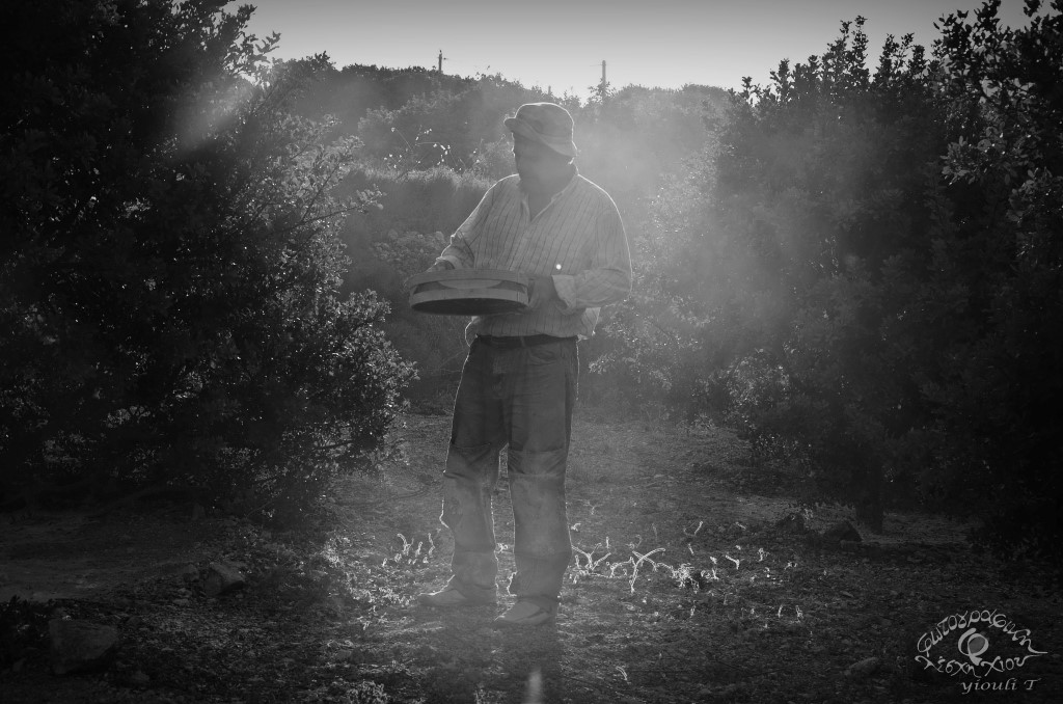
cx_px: 532
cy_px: 352
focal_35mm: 78
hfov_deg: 26.0
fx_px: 2298
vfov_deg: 17.4
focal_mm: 52
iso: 125
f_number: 7.1
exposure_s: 1/200
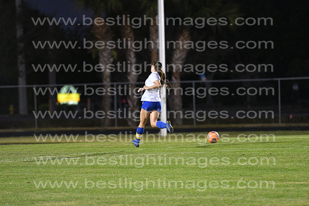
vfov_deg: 4.6
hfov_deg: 6.9
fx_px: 2575
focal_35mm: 300
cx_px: 154
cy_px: 103
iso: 7200
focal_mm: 200
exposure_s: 1/800
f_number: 2.8
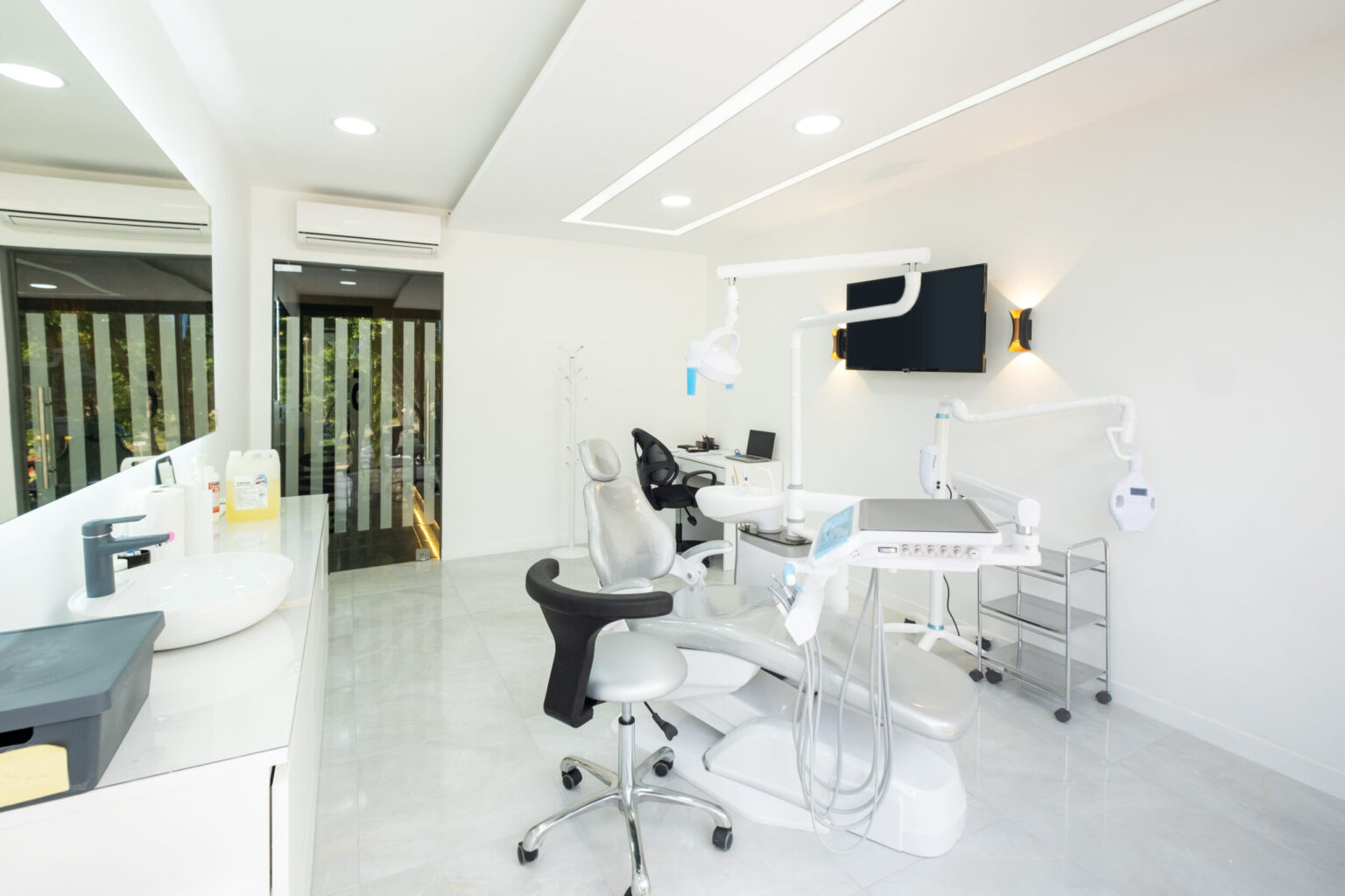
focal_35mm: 15
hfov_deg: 100.4
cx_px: 672
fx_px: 560
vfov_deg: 77.3
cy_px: 448
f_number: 5
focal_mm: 10
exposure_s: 1/80
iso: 400
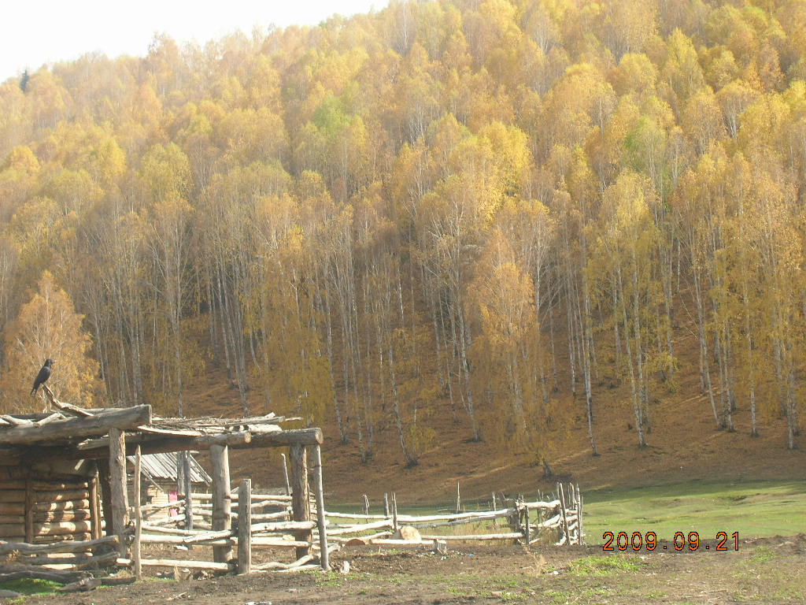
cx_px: 403
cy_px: 302
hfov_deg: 22.8
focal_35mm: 86
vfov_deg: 17.2
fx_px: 2002
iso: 50
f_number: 7.4
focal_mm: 14.3
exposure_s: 1/53
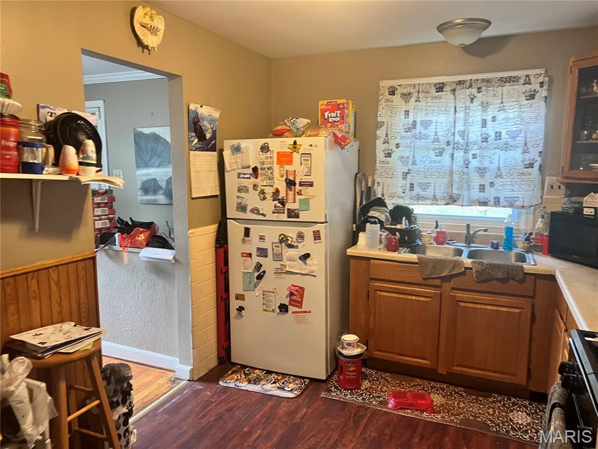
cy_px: 224
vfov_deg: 53.1
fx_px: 449
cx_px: 299
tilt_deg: -8.2
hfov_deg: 67.3
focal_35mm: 26
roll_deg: -0.3
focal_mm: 5.7
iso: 200
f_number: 1.5
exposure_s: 1/60
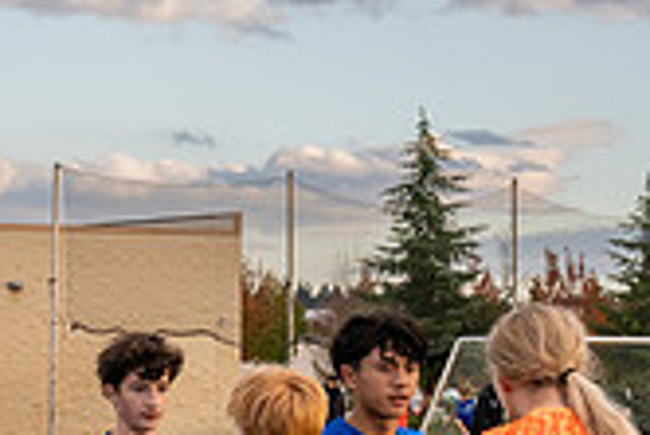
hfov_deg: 10.7
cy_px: 356
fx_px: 3271
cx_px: -479
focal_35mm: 181
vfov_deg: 7.6
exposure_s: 1/500
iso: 500
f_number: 5
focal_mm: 38
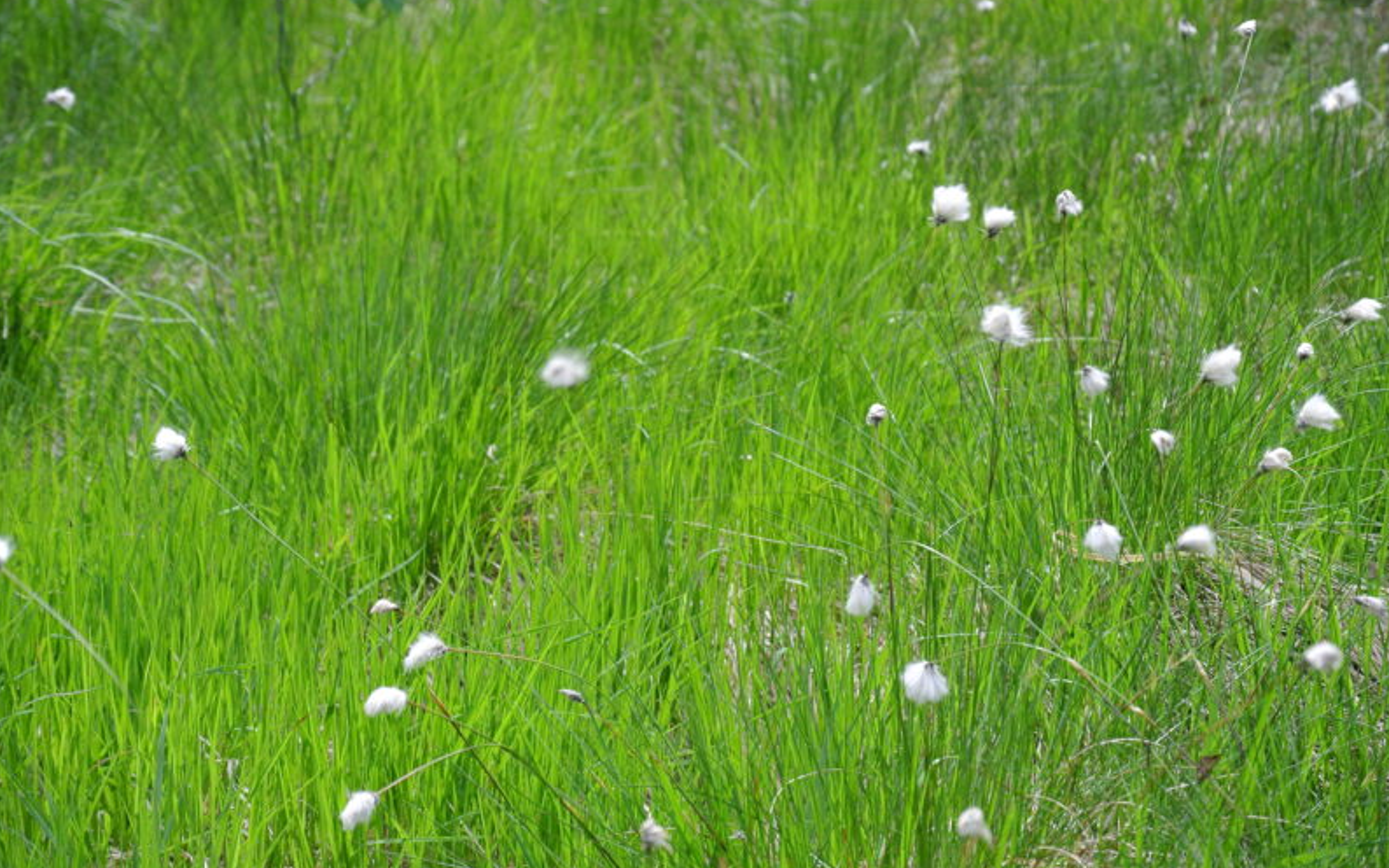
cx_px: 696
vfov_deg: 8.9
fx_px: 5564
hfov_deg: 14.2
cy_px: 458
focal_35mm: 147
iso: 100
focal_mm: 53.1
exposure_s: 1/200
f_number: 4.2
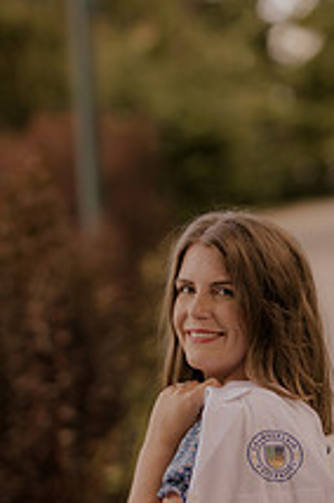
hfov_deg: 7.6
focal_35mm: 179
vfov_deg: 11.5
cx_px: 179
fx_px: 2499
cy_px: 378
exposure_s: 1/200
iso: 200
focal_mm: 85
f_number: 1.8
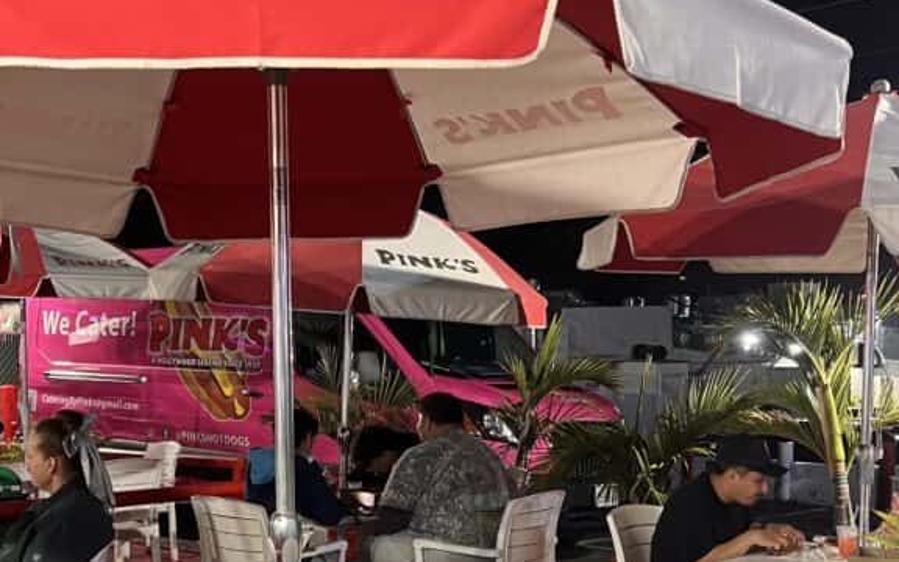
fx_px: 1201
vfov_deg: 26.0
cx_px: 350
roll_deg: +0.5
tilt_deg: -2.0
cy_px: 434
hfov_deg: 40.8
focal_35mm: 49
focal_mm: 5.7
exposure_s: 1/60
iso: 320
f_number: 1.5
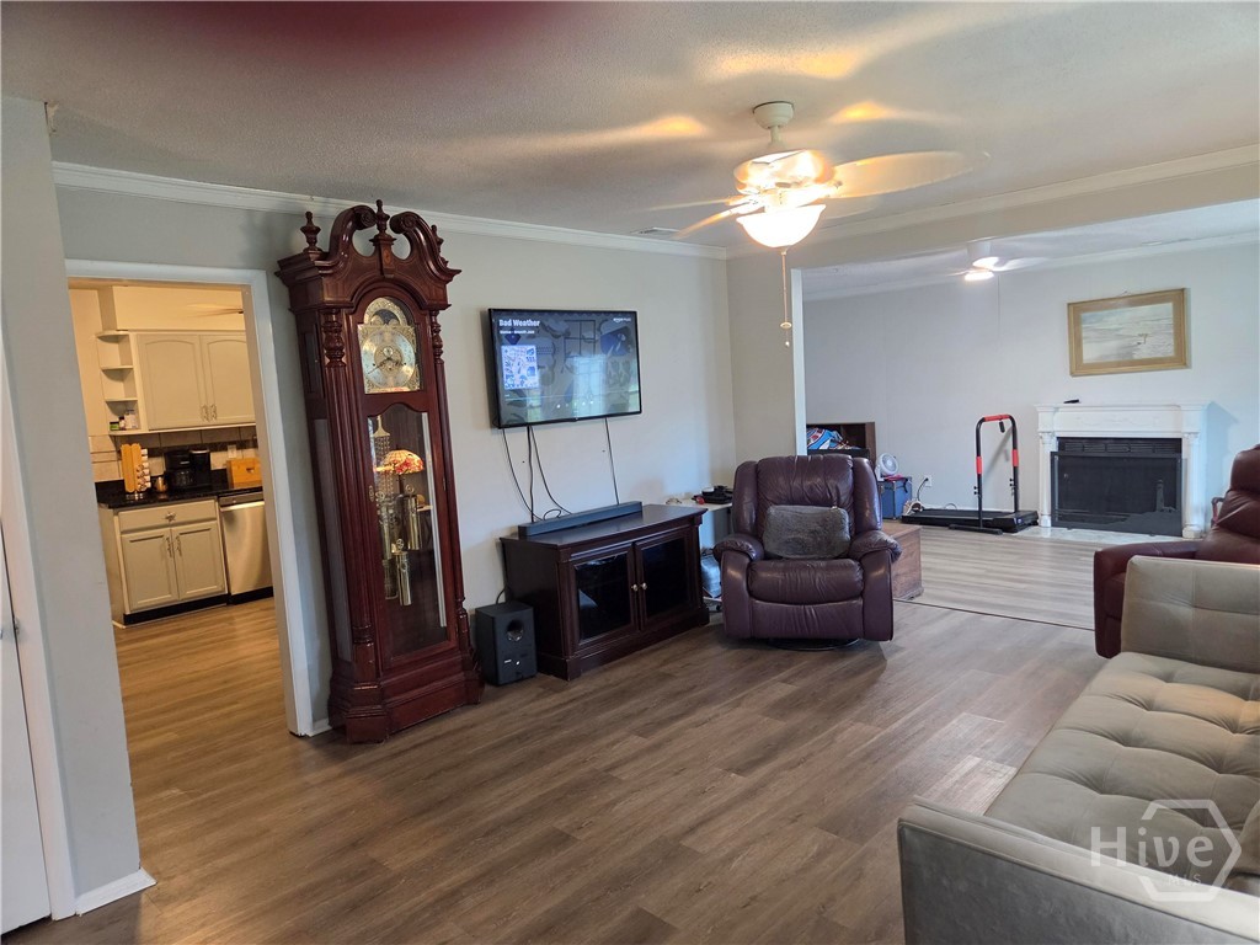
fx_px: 837
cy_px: 472
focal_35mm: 23
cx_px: 630
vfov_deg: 58.9
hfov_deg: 73.9
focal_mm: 5.4
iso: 800
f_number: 1.8
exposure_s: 1/120
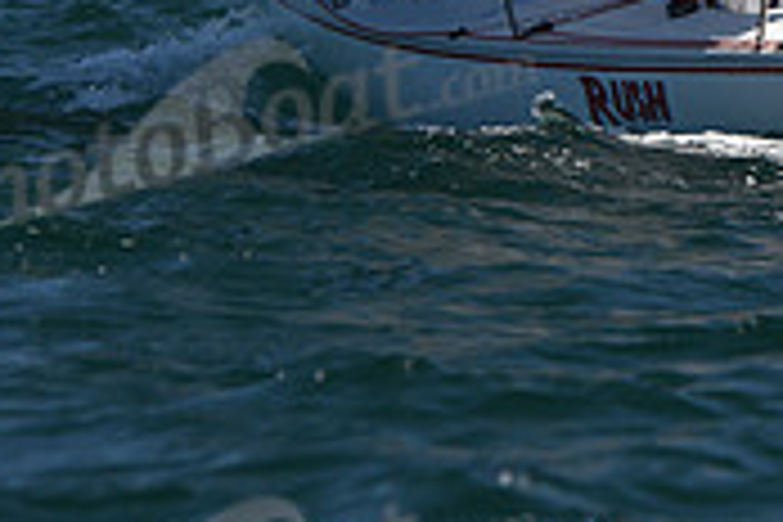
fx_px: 10526
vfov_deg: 2.8
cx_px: 774
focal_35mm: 484
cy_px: -164
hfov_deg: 4.3
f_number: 6.3
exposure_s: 1/800
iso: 250
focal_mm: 145
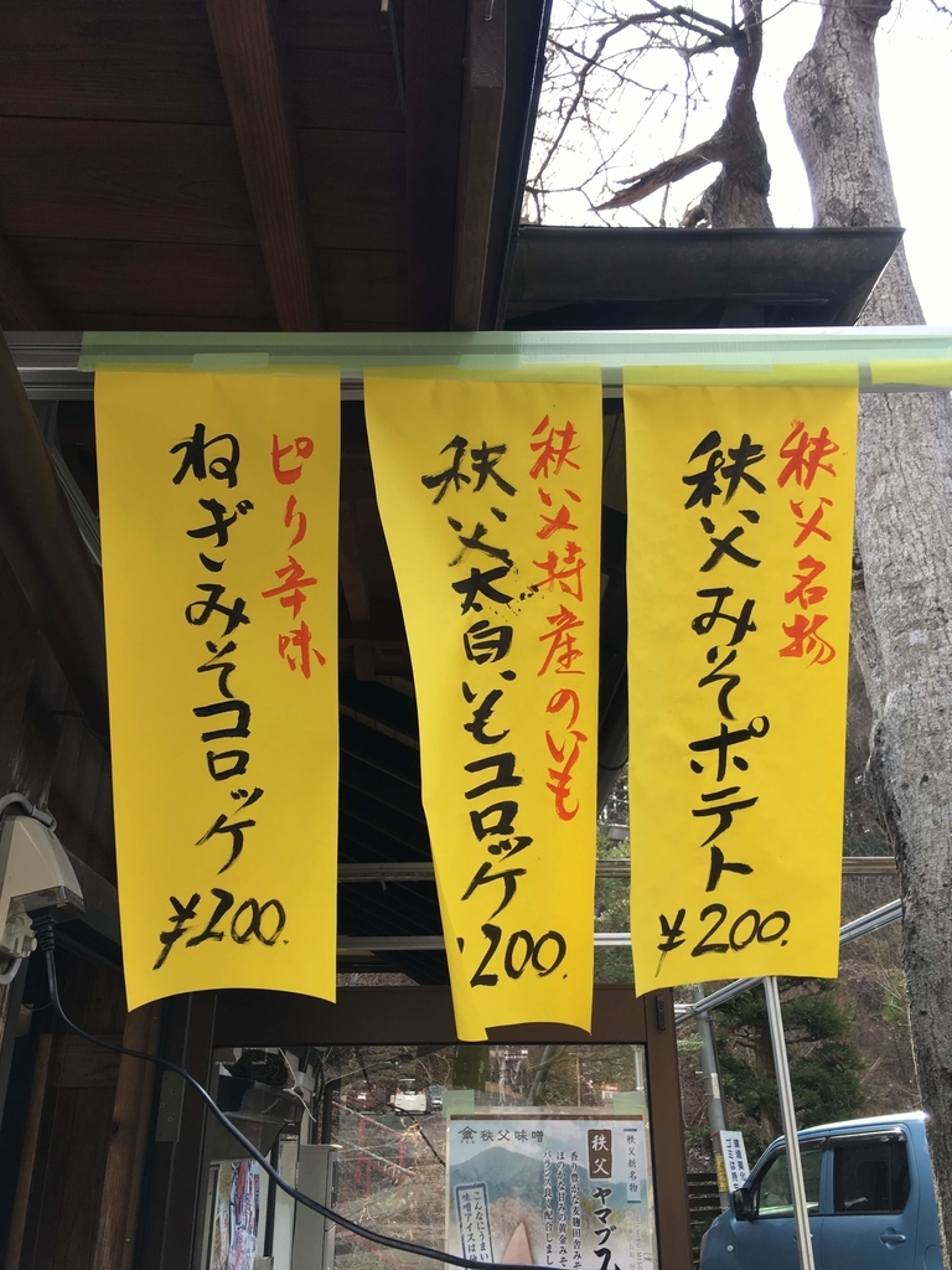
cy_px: 635
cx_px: 476
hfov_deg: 48.2
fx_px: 1063
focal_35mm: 29
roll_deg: +1.3
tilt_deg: +23.1
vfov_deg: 61.7
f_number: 2.2
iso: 25
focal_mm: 4.15
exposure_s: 1/162
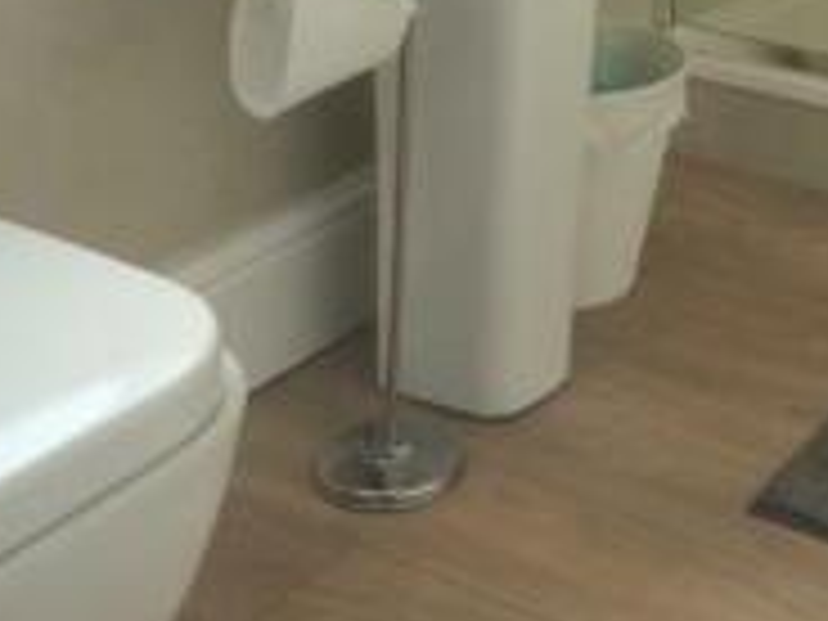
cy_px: -304
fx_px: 1818
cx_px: 808
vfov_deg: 17.5
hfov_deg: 24.6
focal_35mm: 76
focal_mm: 4.3
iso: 80
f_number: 3.3
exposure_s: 1/200
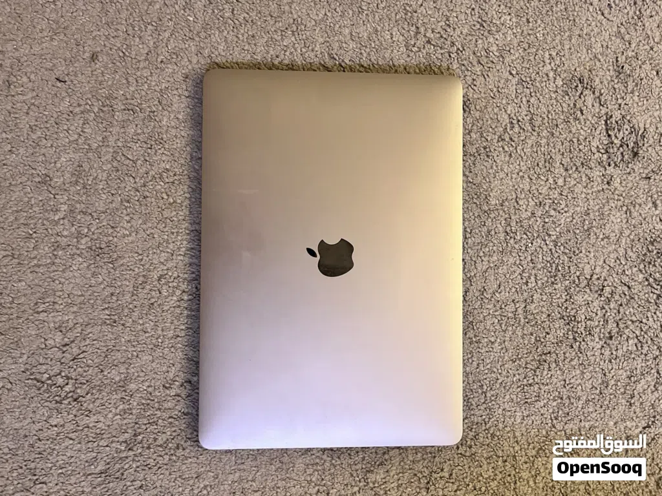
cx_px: 331
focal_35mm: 26
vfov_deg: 53.1
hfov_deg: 67.3
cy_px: 248
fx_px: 497
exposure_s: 1/49
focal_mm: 5.1
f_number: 1.6
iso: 500
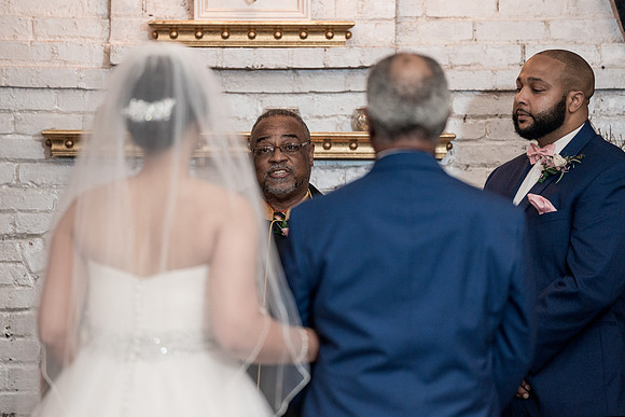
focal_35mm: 216
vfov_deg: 6.4
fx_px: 3745
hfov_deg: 9.5
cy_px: 185
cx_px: 275
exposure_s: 1/200
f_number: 2.8
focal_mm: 191
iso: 2000
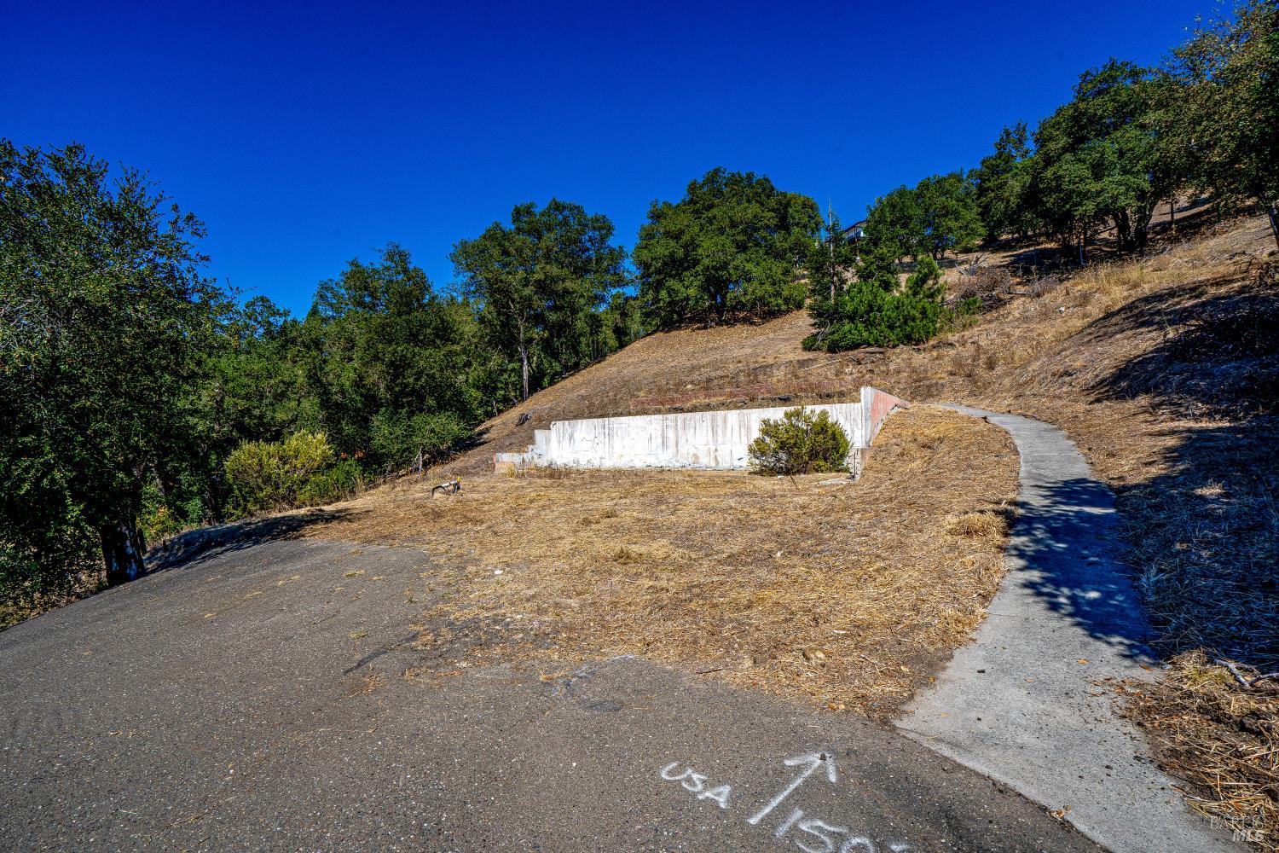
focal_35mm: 16
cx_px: 640
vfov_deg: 73.7
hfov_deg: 96.7
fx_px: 568
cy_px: 426
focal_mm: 16
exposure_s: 1/640
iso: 400
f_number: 11
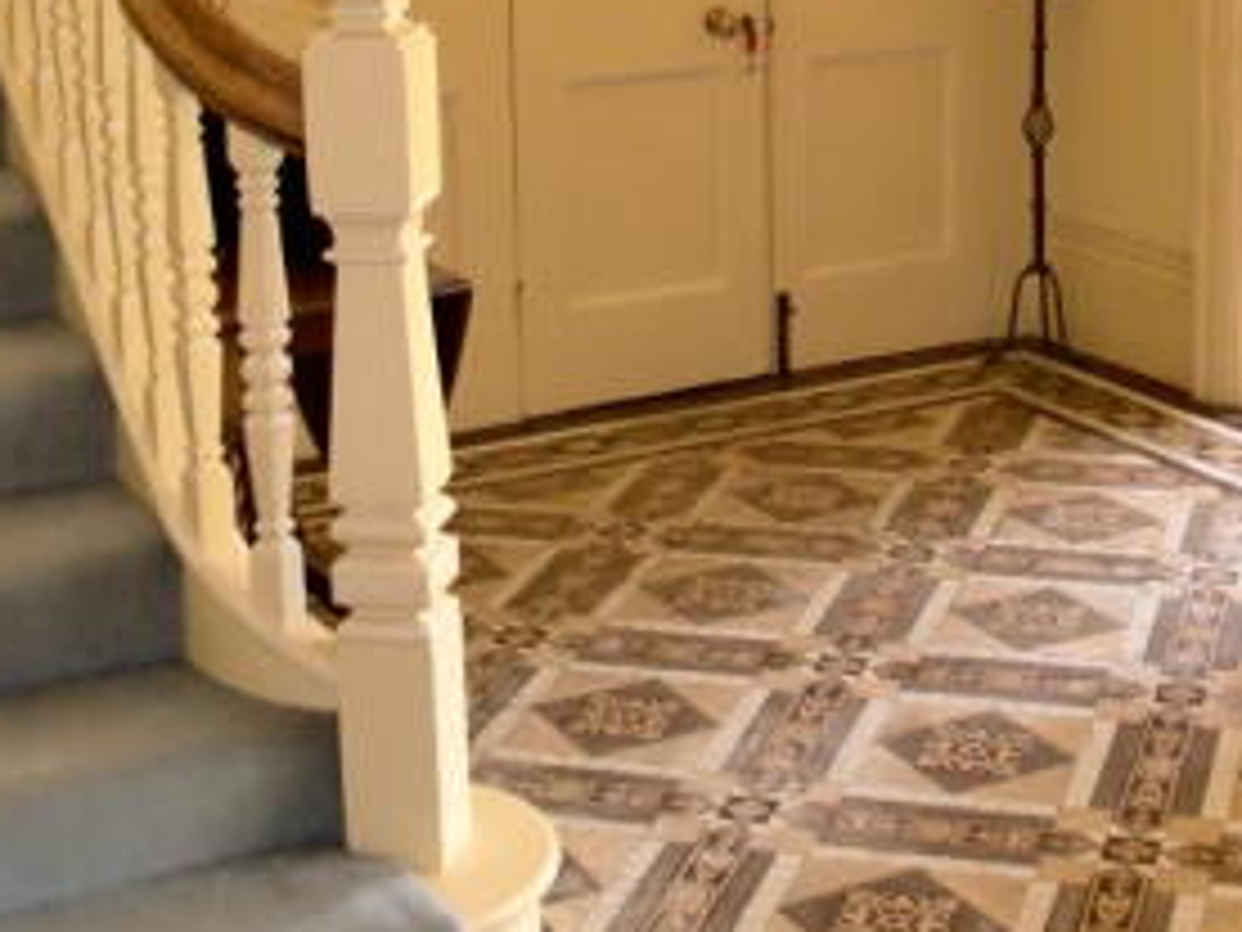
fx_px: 2727
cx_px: 785
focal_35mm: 76
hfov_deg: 25.6
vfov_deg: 19.1
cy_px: 97
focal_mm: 6.3
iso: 400
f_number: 2.8
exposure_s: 1/30
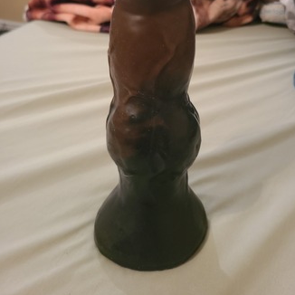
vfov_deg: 51.8
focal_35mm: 31
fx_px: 299
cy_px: 106
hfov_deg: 52.5
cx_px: 148
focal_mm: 5.4
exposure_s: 1/30
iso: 640
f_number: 1.8
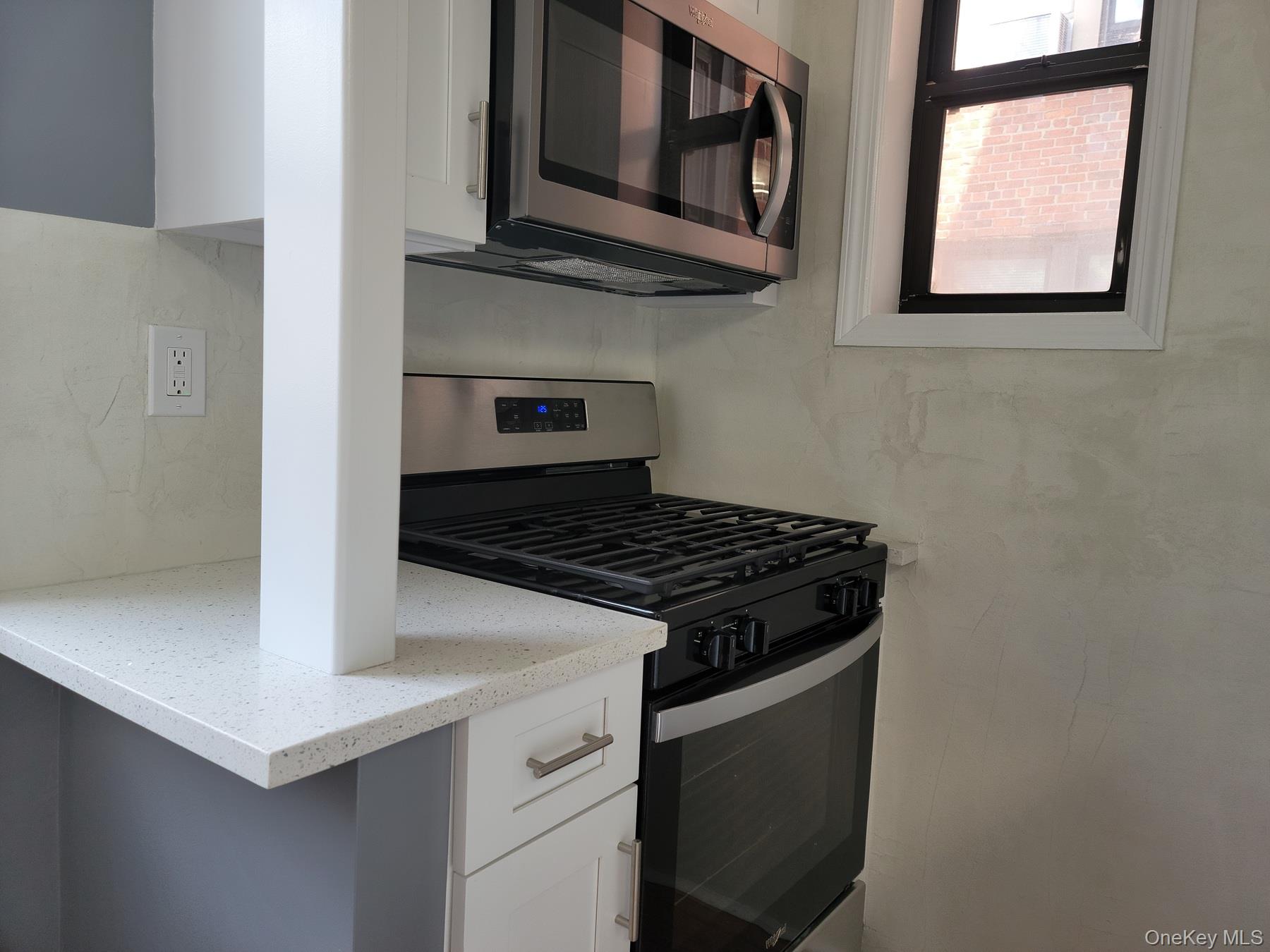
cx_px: 635
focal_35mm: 25
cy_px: 476
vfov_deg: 54.9
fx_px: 917
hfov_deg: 69.4
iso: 40
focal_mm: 7
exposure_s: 1/60
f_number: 1.8
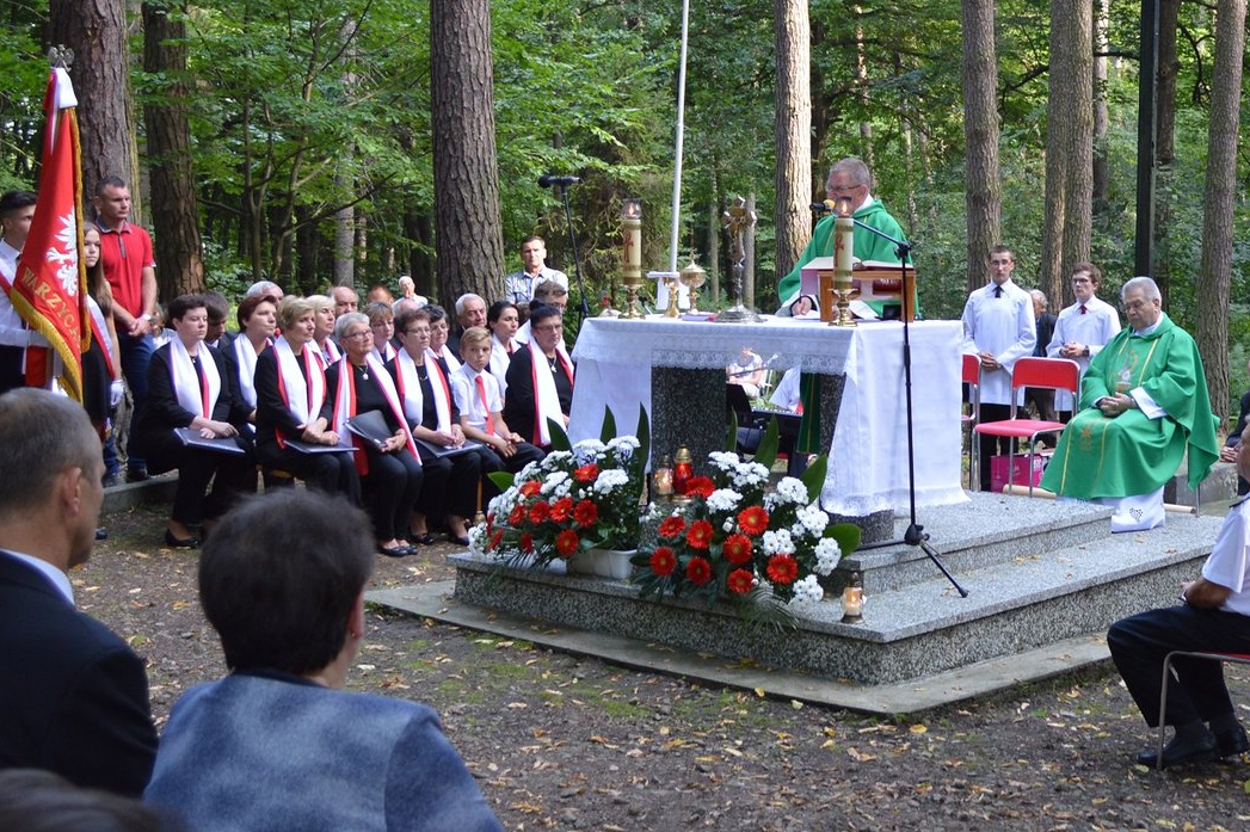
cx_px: 961
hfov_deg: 35.3
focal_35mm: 55
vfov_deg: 24.4
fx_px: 1909
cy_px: 227
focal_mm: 20
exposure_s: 1/60
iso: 400
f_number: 4
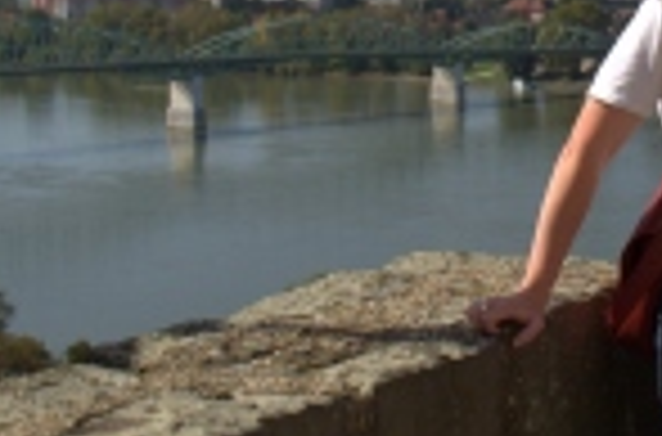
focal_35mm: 118
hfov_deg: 16.5
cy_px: -7
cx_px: 824
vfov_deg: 11.4
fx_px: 2170
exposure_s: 1/160
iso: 500
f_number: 11
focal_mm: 29
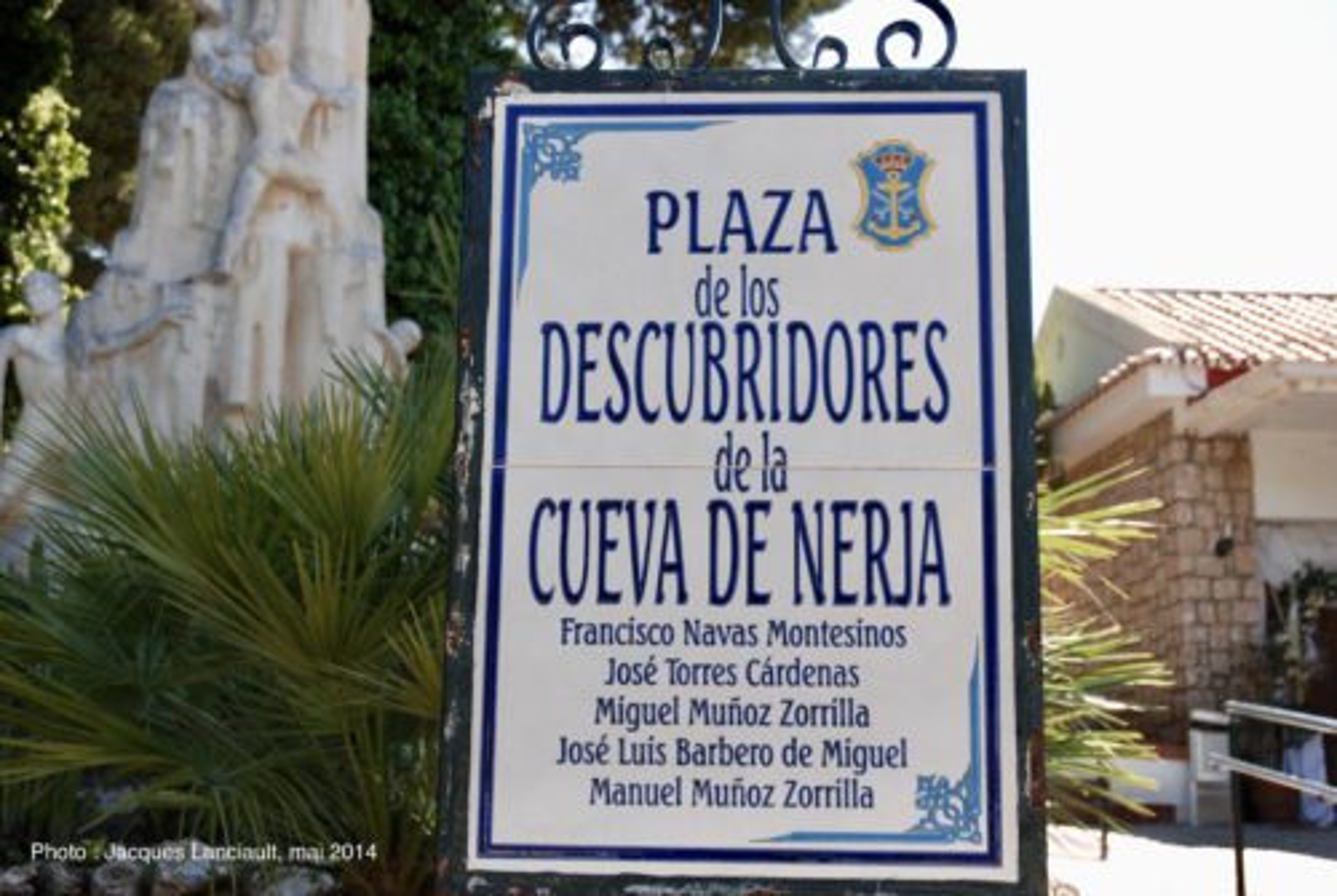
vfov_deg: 30.9
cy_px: 448
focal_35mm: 44
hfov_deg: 44.9
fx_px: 1618
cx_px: 668
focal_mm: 29
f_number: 5.6
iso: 100
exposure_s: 1/125
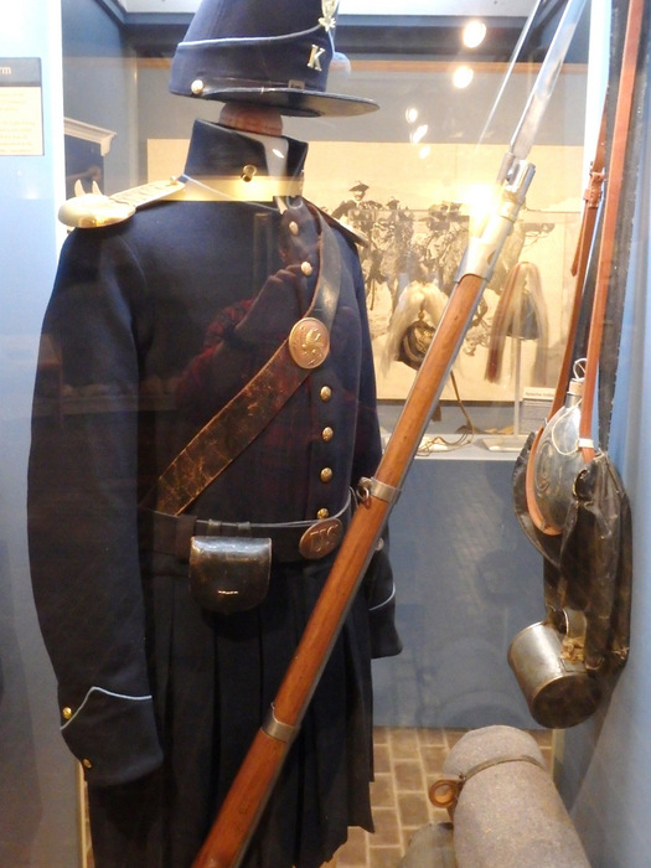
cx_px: 326
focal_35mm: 38
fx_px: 953
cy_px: 434
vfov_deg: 49.0
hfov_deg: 37.7
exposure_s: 1/10
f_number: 4.6
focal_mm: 6.8
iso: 1600
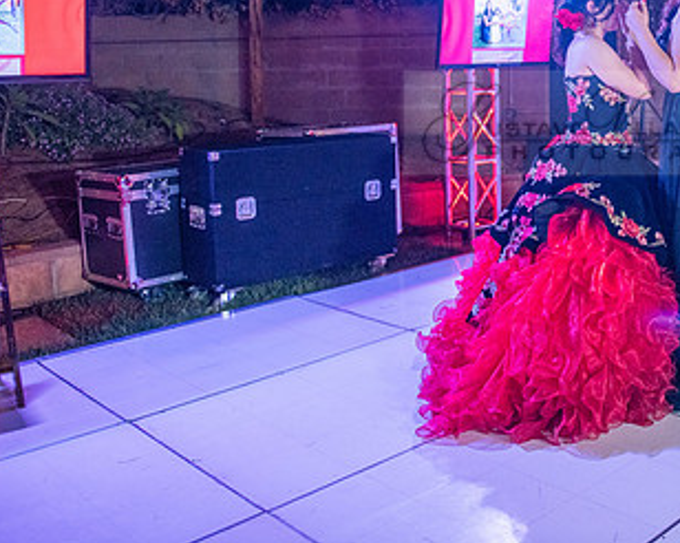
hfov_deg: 38.0
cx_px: 596
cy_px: 123
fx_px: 925
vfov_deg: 32.0
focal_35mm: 46
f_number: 2.8
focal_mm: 26
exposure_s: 1/200
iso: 1600
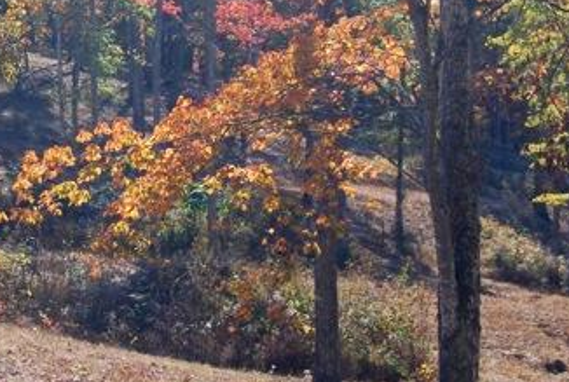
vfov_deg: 11.1
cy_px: 24
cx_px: -161
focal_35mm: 123
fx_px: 1954
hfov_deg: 15.8
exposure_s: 1/80
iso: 200
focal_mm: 31
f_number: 8
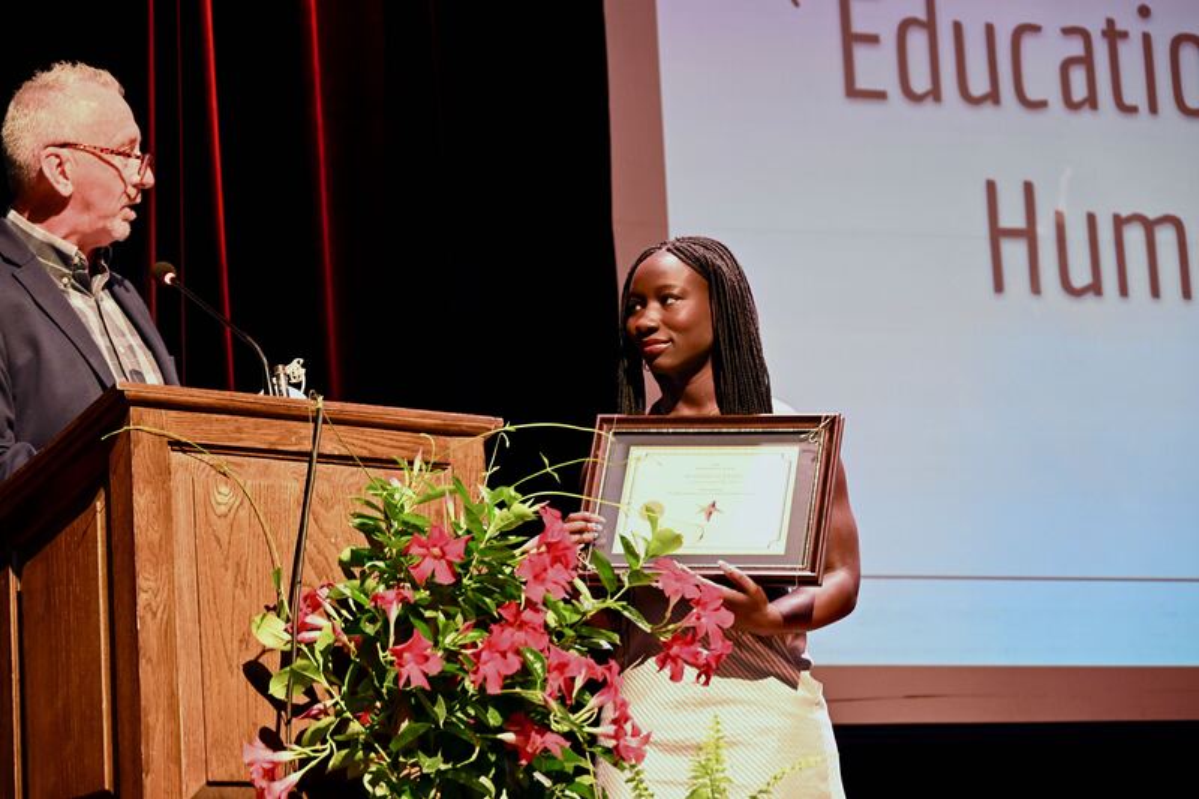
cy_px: 400
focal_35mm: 104
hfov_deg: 19.6
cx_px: 600
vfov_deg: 13.2
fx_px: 3463
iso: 5600
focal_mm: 104
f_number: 6.3
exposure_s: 1/60
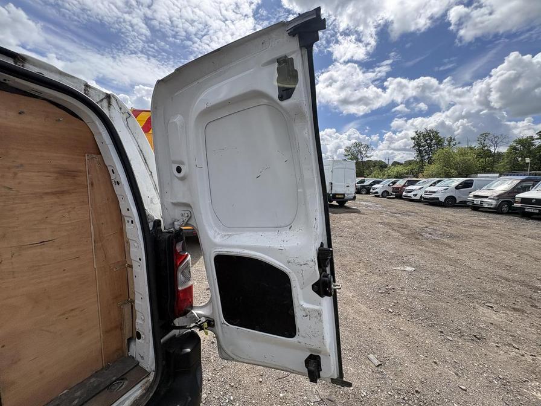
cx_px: 270
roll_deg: -1.9
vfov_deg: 85.7
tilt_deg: -5.2
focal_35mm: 14
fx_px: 219
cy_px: 203
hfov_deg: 102.1
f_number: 2.2
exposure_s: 1/1420
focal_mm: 2.22
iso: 50
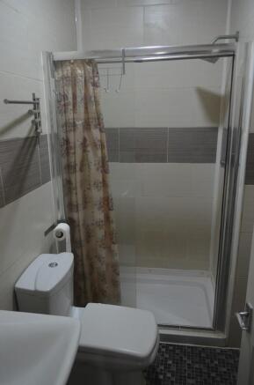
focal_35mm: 27
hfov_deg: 47.7
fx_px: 287
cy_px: 192
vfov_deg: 67.5
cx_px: 127
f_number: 4
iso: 640
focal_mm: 18
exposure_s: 1/60
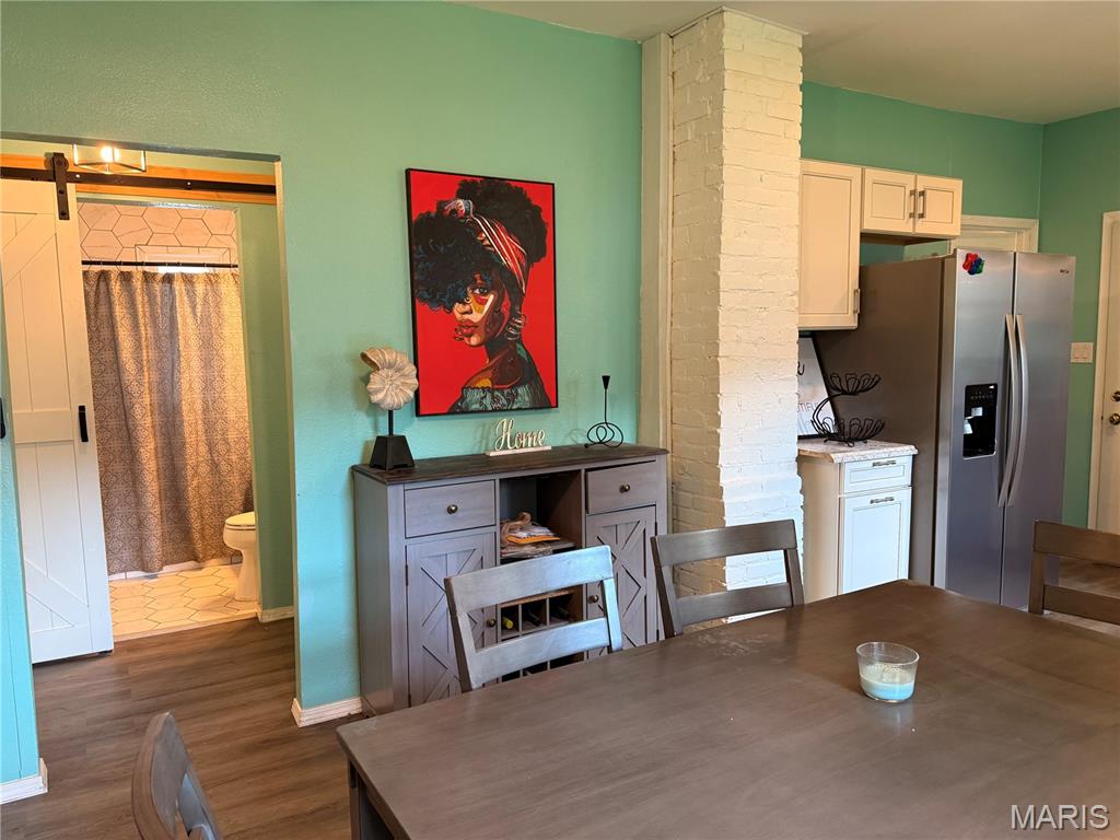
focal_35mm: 24
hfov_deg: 71.6
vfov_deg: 56.8
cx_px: 560
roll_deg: +0.1
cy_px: 420
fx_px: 777
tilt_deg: -5.8
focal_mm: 6.76
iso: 200
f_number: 1.78
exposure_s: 1/60
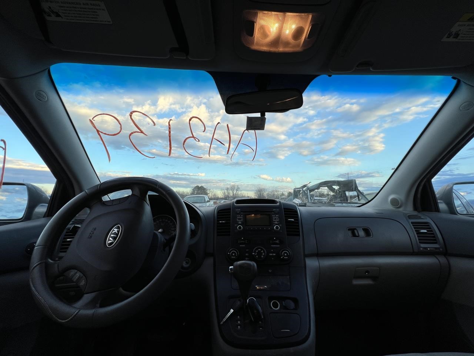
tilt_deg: +6.6
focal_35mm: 13
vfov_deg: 89.9
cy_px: 178
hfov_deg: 106.2
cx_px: 237
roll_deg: +0.0
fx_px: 178
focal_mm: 1.57
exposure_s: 1/294
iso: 32
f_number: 1.8
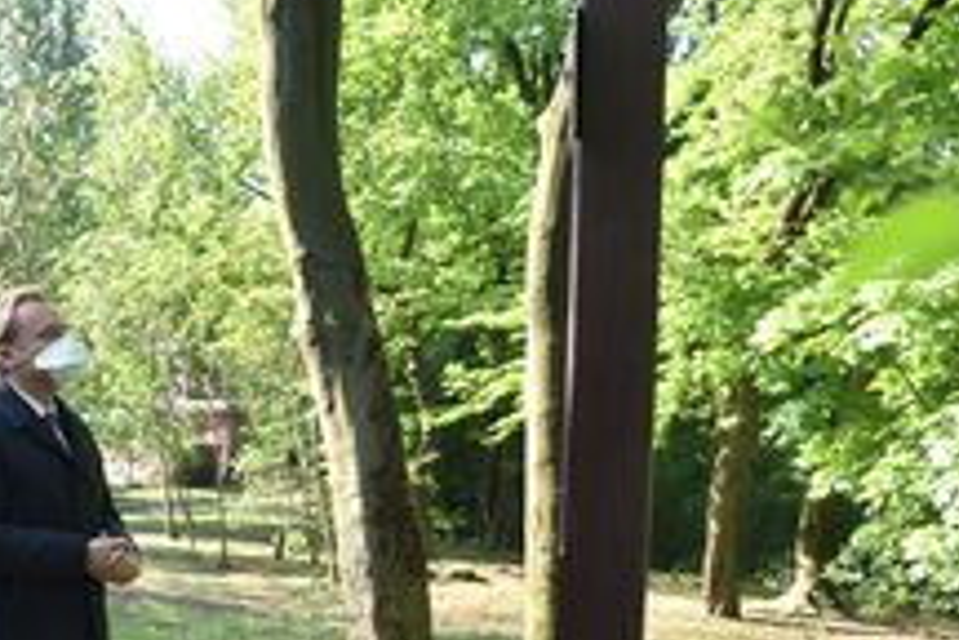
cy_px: 560
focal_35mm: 50
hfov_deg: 35.5
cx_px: -18
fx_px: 1332
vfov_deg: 26.2
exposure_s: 1/320
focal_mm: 24
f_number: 5
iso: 500
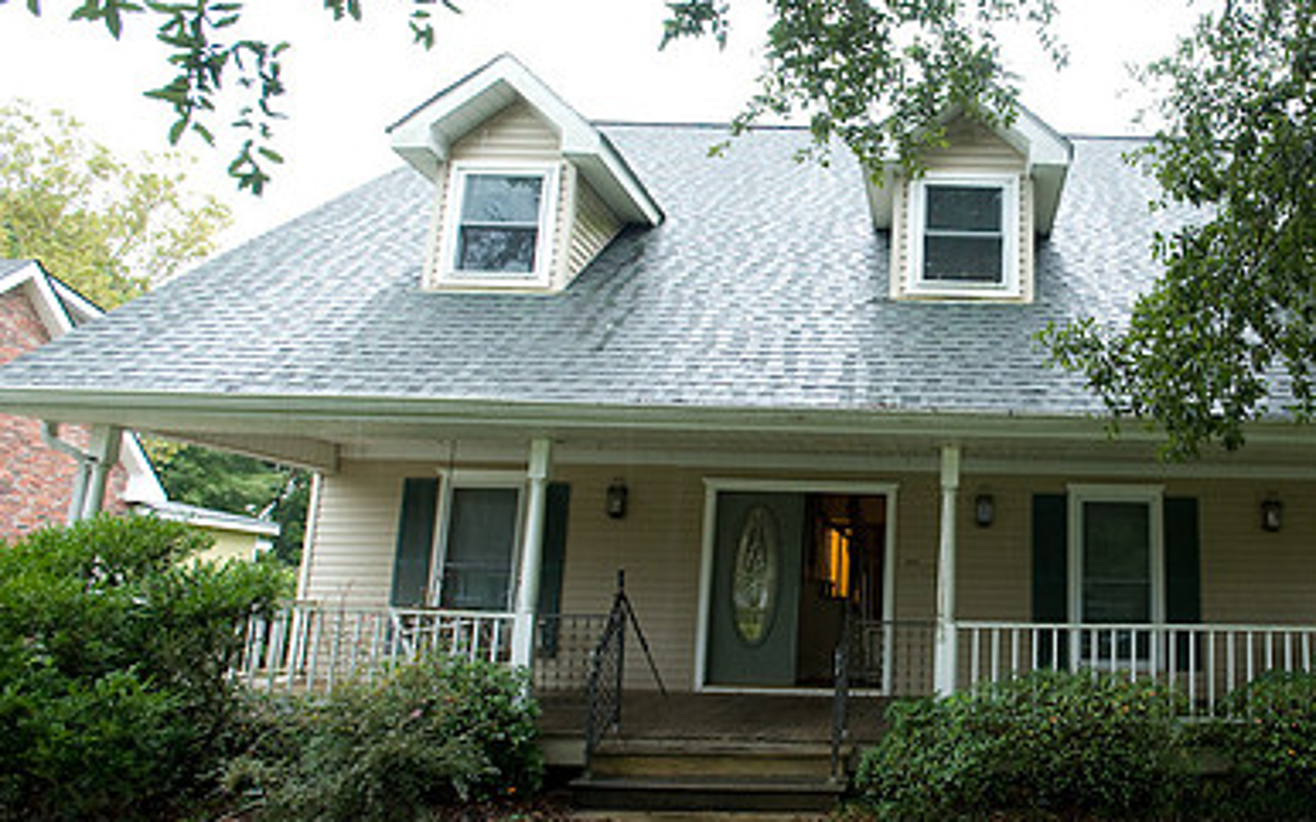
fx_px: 932
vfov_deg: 47.6
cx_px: 985
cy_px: 426
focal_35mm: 26
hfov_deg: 66.1
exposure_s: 1/60
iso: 640
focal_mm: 17
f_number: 5.6
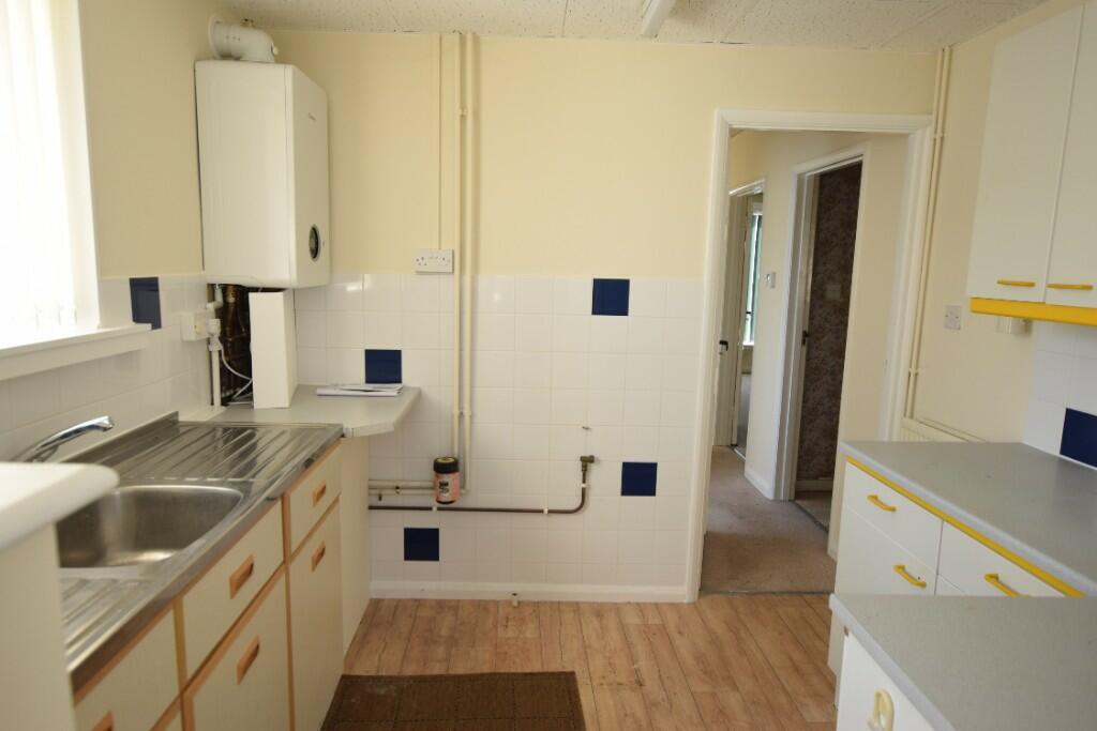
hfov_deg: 77.3
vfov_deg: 56.2
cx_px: 548
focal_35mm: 22
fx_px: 686
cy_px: 366
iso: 200
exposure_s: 1/60
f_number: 4
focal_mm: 15
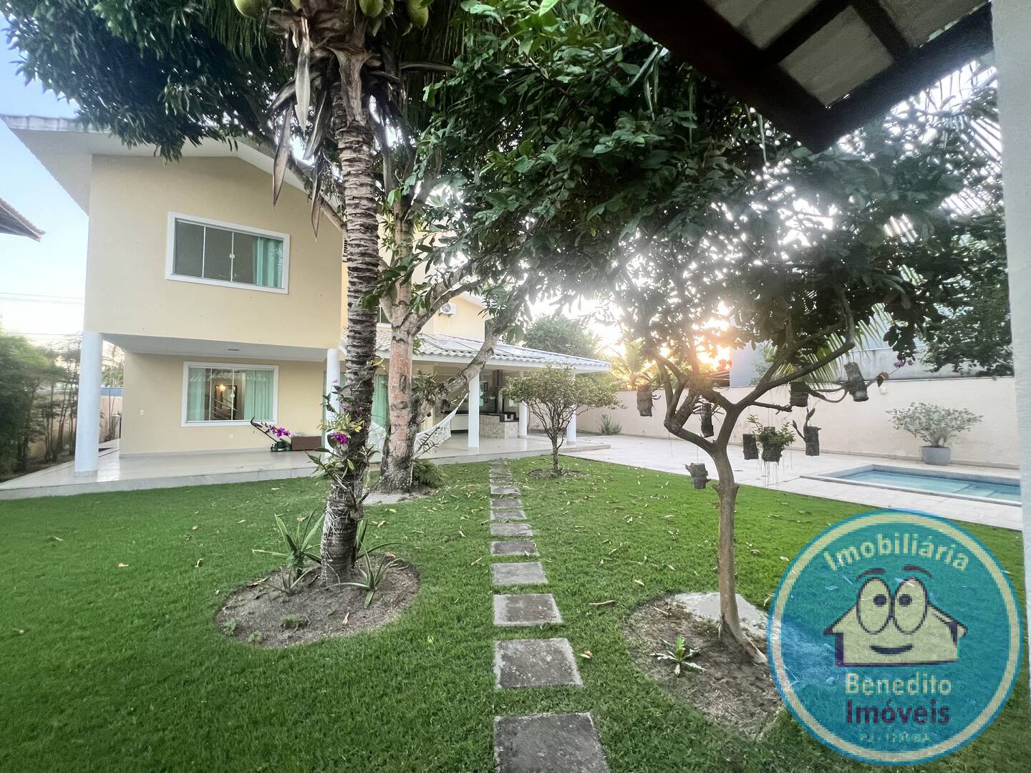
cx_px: 516
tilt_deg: +3.0
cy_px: 386
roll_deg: +0.6
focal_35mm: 13
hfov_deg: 106.2
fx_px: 387
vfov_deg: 89.9
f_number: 1.8
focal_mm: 1.57
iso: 200
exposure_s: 1/99
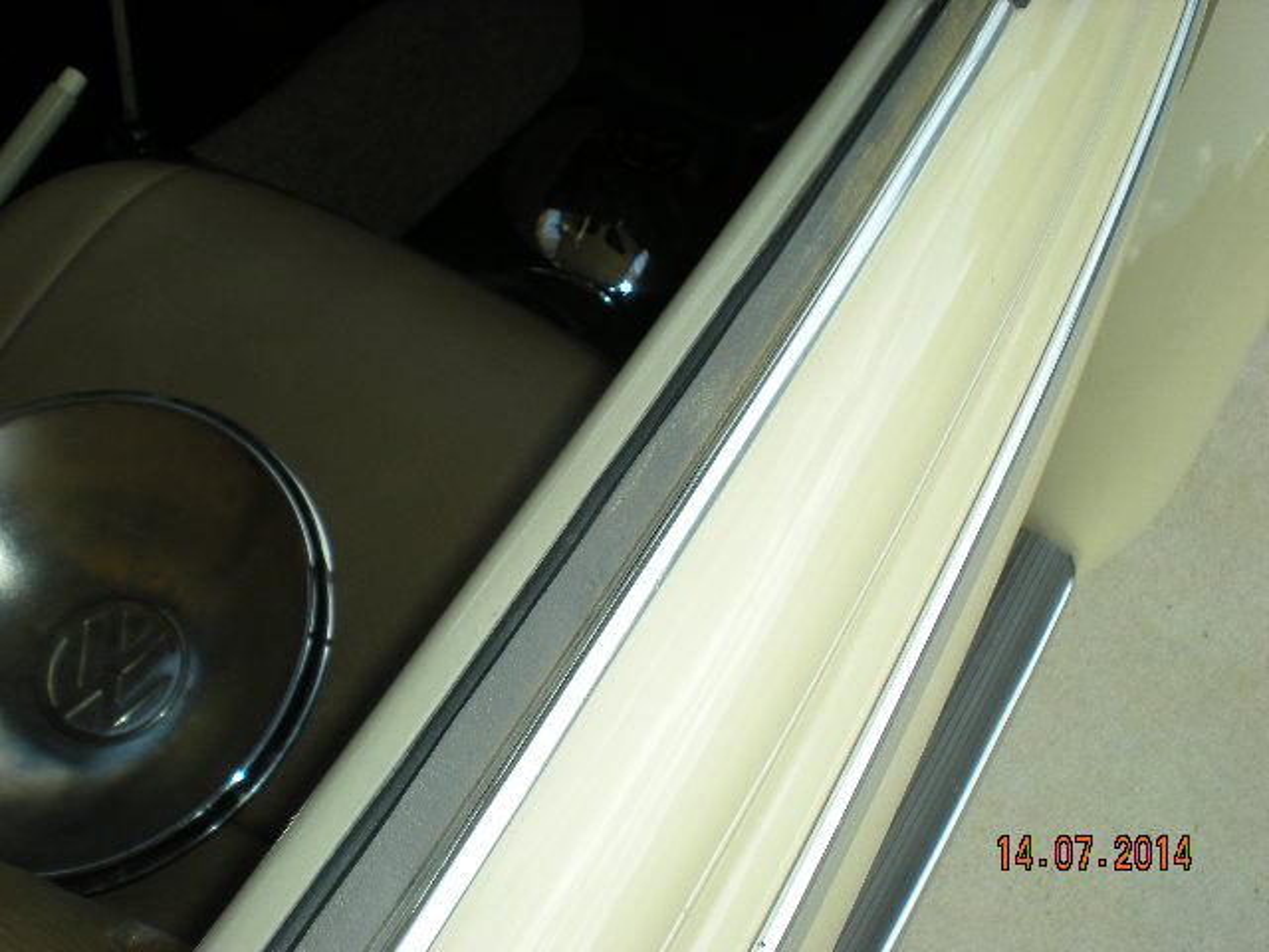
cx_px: 634
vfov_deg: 32.9
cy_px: 476
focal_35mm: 44
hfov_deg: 42.9
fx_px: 1613
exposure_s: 1/194
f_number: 4.9
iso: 64
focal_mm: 7.4
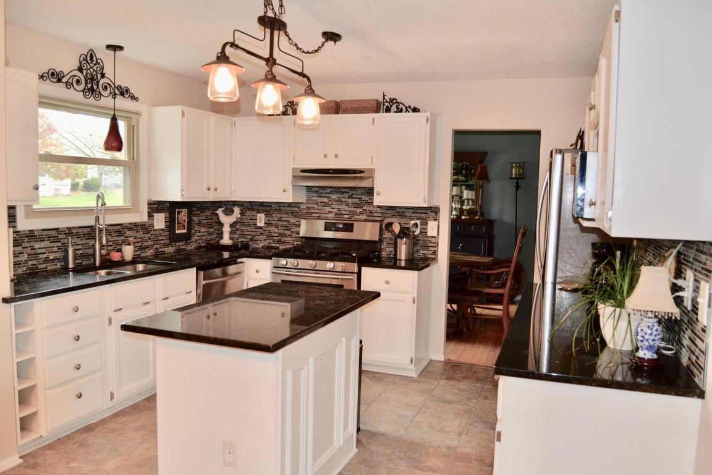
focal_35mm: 27
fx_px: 534
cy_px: 238
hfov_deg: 67.4
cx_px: 356
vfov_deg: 47.9
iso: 560
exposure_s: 1/60
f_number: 3.5
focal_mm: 18
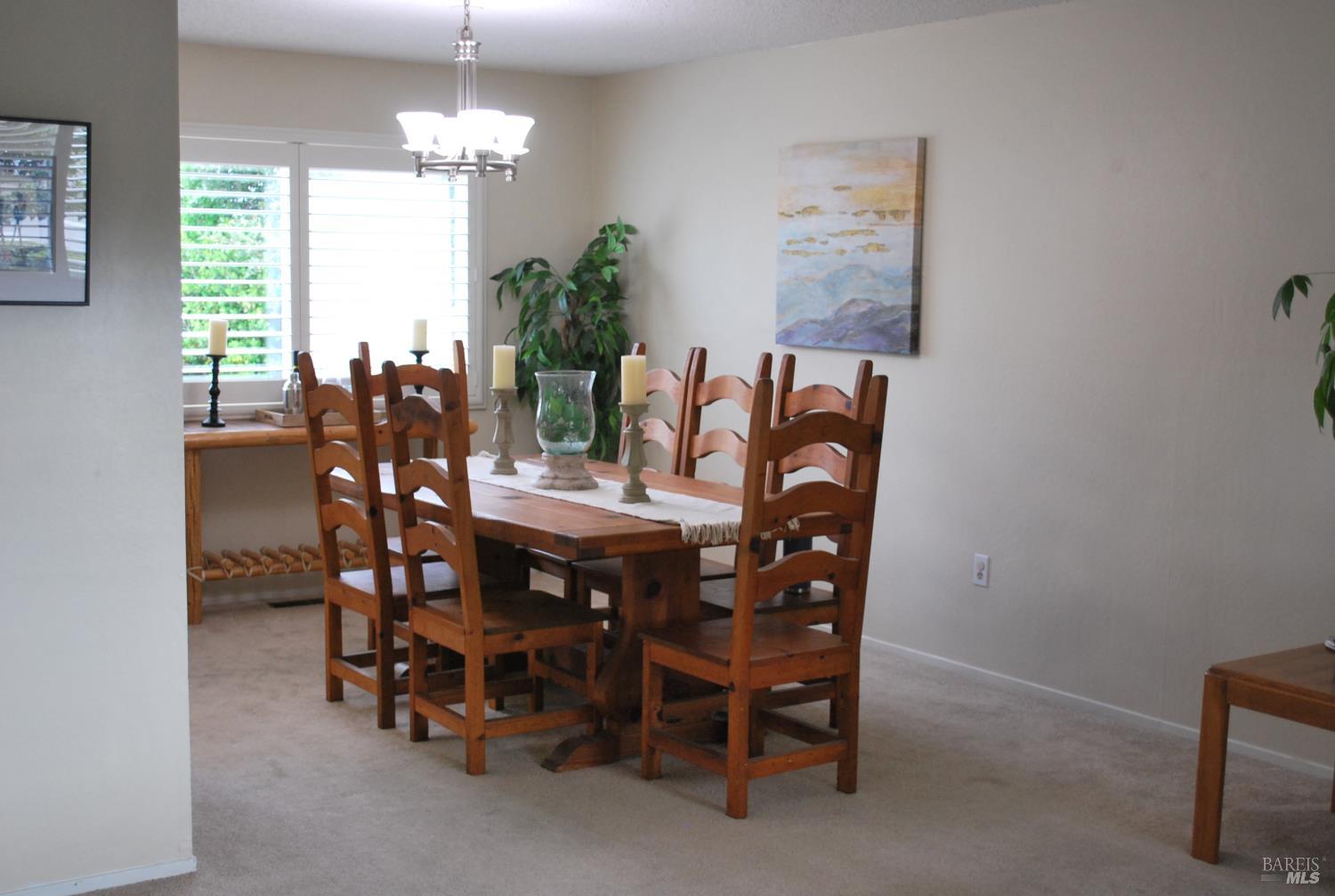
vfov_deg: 31.0
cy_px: 448
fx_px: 1616
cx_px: 668
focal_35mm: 44
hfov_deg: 44.9
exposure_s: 1/30
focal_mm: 29
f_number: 4.8
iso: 560
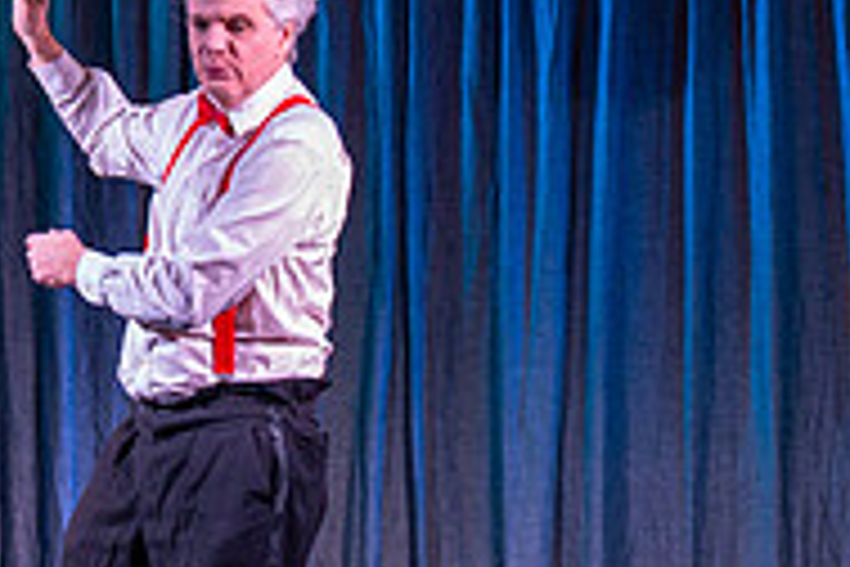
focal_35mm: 238
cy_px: 450
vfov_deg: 5.8
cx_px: 347
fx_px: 5619
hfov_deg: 8.6
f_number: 2.8
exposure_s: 1/160
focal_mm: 70
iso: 1600
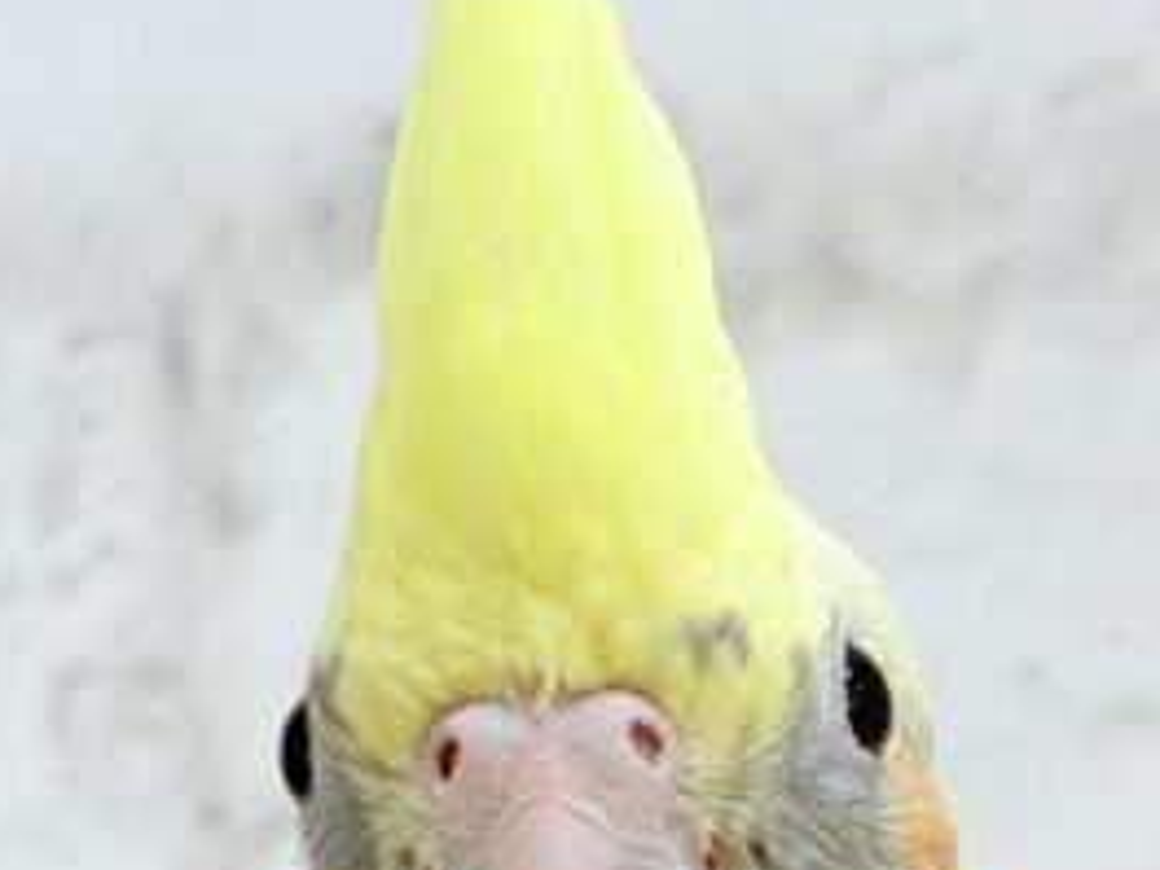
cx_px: 993
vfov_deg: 6.2
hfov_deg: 8.4
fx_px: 7908
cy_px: 1437
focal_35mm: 236
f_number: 1.6
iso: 25
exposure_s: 1/50
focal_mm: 5.96
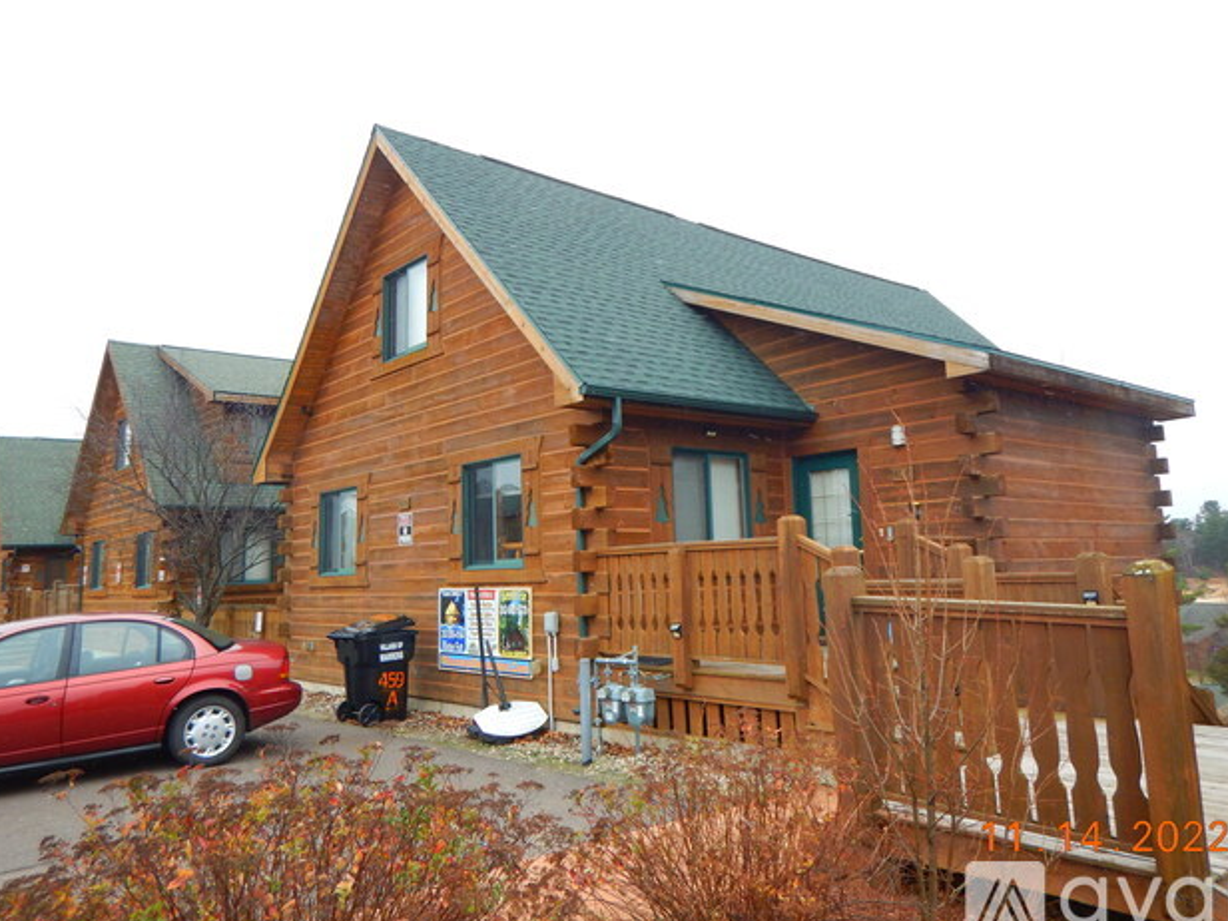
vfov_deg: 53.0
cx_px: 623
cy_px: 443
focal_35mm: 26
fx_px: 922
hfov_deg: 67.3
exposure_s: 1/200
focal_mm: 4.3
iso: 125
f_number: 2.8
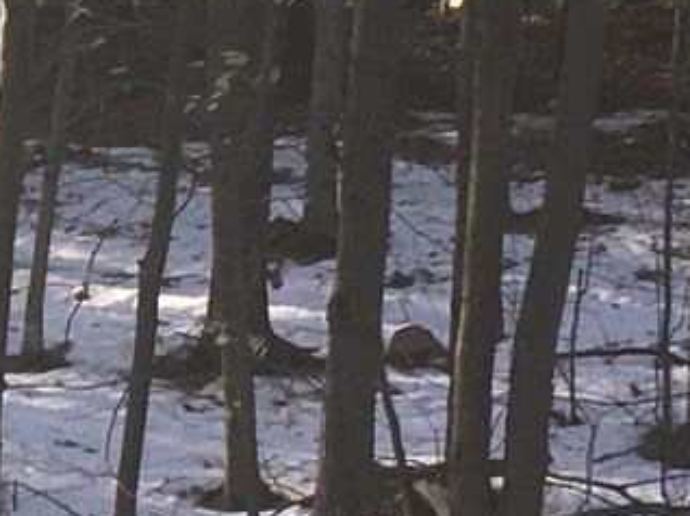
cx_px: -438
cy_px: 191
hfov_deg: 10.3
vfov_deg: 8.1
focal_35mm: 184
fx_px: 3665
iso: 25
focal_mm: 4.15
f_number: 2.2
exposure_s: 1/388
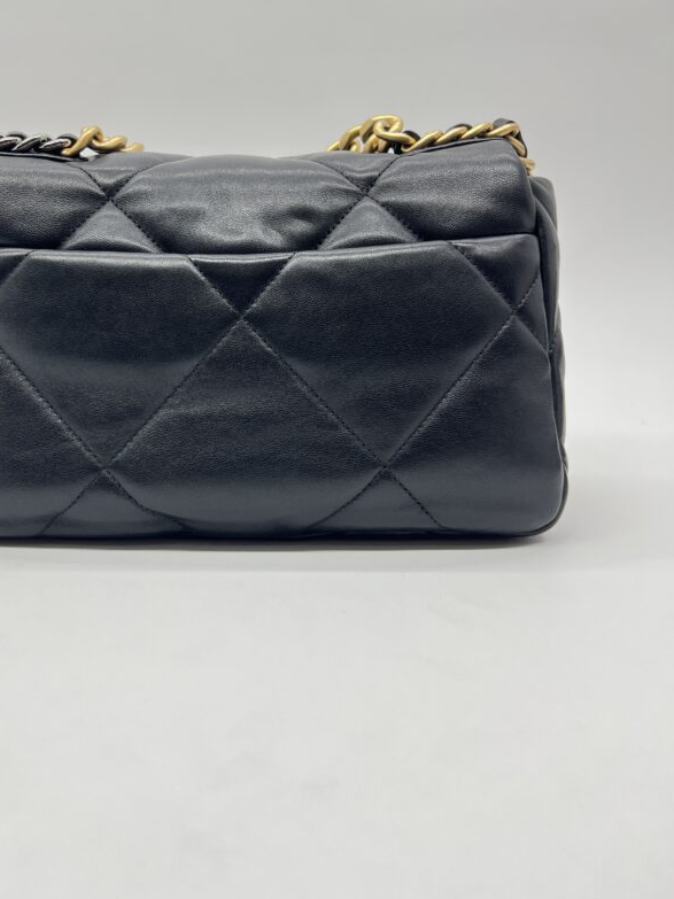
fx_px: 883
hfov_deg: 41.3
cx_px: 235
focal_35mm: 34
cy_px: 342
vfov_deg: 53.4
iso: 40
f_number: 1.5
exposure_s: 1/100
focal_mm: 5.7
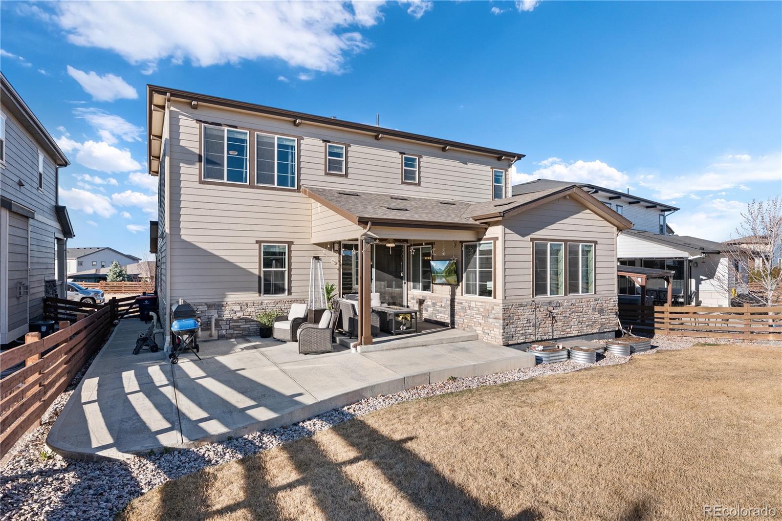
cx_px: 391
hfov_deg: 86.9
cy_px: 260
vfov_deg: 64.5
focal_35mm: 19
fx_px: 413
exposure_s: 1/1250
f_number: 8
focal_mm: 19
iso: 800
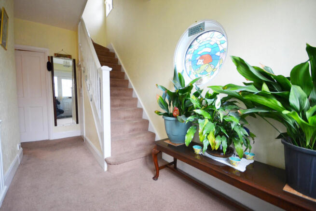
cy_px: 106
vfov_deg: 77.4
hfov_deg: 100.4
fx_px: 132
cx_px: 158
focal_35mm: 15
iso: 1100
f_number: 4
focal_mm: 10
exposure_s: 1/60
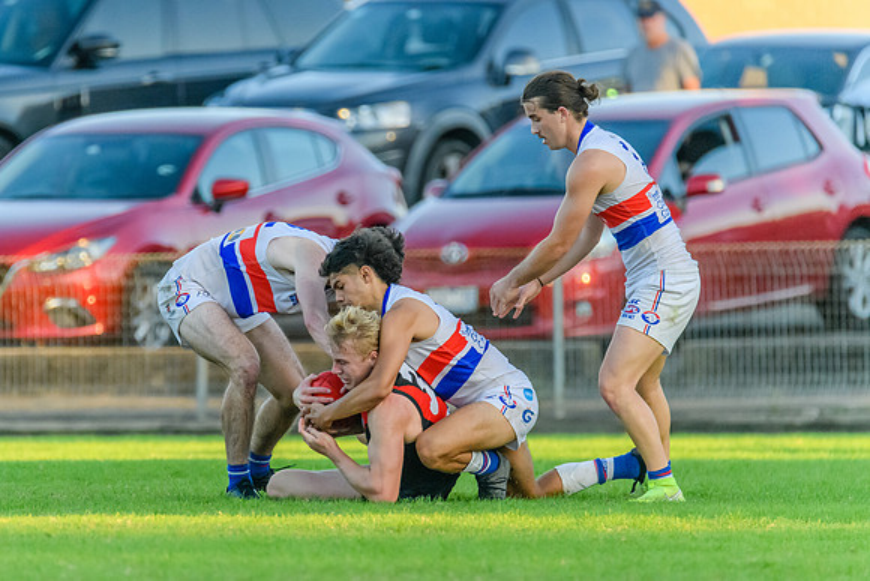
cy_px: 304
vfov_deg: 1.7
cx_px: 340
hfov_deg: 2.6
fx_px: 19394
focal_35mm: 802
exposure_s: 1/1600
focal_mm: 600
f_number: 6.3
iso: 6400
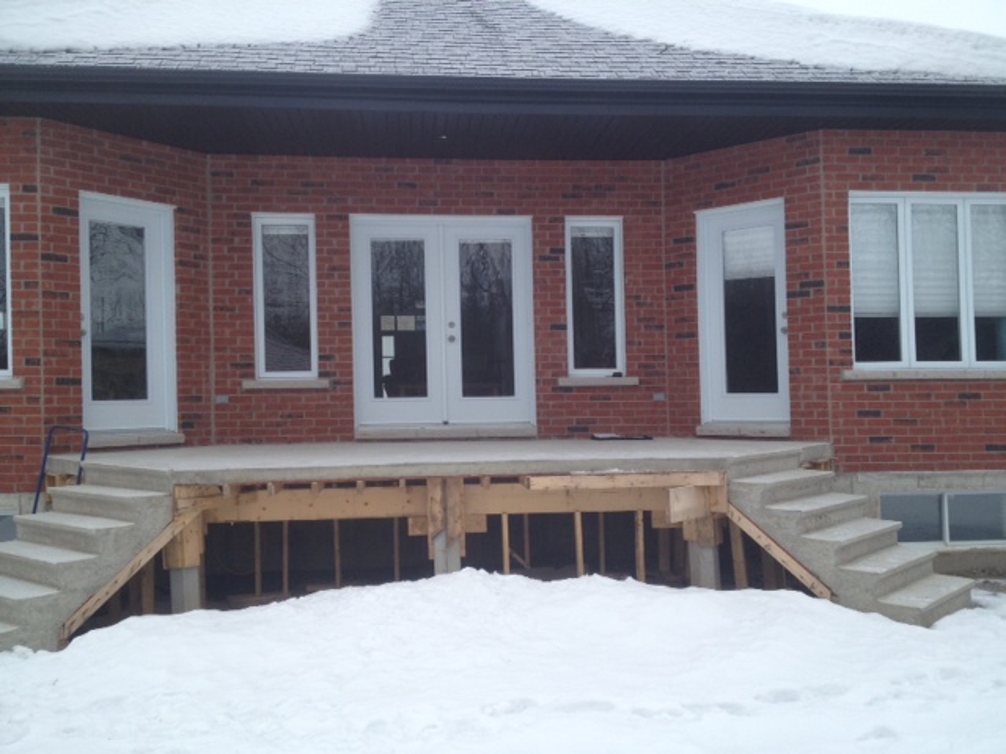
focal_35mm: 35
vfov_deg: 40.7
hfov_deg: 52.6
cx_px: 503
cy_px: 377
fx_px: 1017
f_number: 2.4
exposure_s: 1/541
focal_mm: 4.28
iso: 64
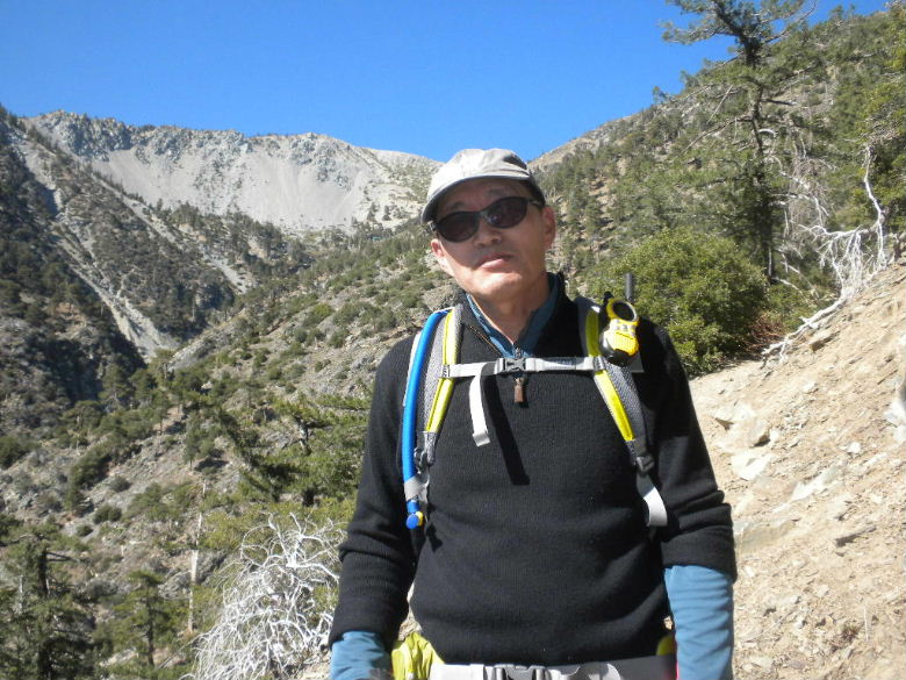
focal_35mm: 37
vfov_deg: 38.7
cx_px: 453
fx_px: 968
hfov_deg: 50.1
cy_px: 340
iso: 200
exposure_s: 1/158
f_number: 10
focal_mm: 6.6
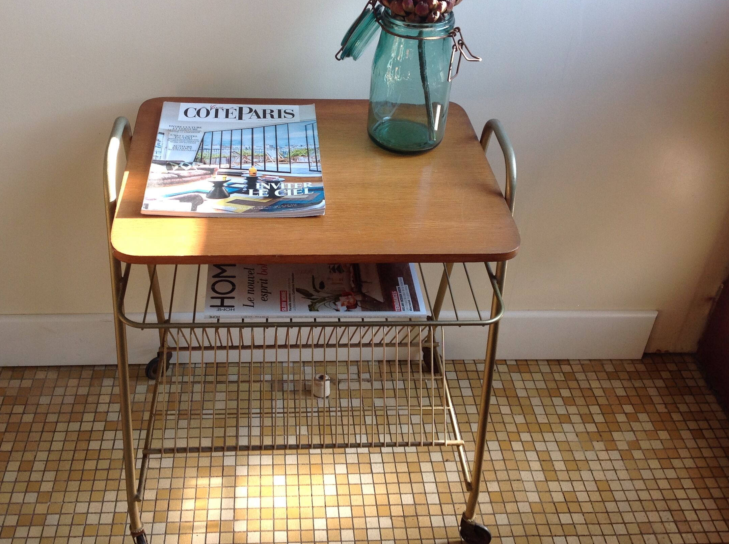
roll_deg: -2.7
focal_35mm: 42
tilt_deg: -36.1
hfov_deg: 44.8
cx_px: 321
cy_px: 238
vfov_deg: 34.2
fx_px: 883
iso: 64
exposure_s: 1/40
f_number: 2.4
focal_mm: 4.28
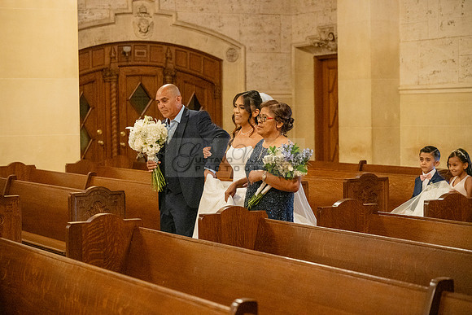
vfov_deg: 16.7
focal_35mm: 82
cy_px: 158
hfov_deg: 24.8
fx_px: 1075
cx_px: 236
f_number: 4
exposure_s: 1/250
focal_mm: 82
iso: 3200
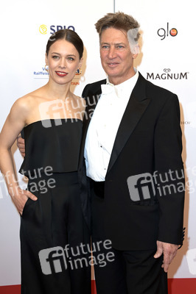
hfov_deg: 18.9
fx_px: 589
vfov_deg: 28.1
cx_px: 98
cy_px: 147
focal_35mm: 72
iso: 400
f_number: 6.3
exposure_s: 1/250
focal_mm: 72
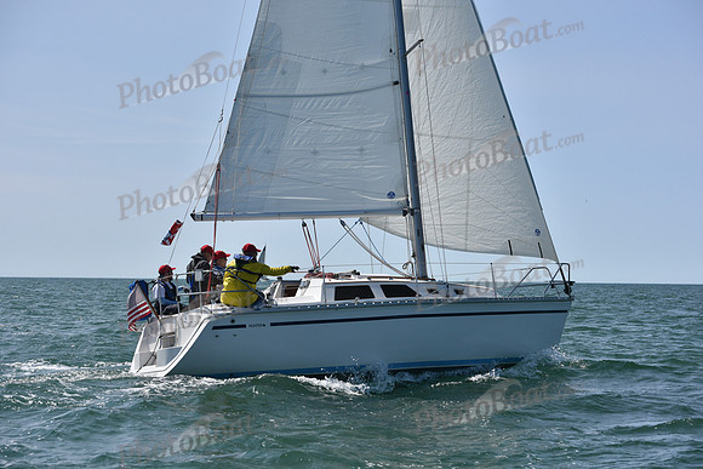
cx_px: 352
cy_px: 234
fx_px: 1523
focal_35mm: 78
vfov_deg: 17.5
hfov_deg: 26.0
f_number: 6.3
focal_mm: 78
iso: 320
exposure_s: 1/1000
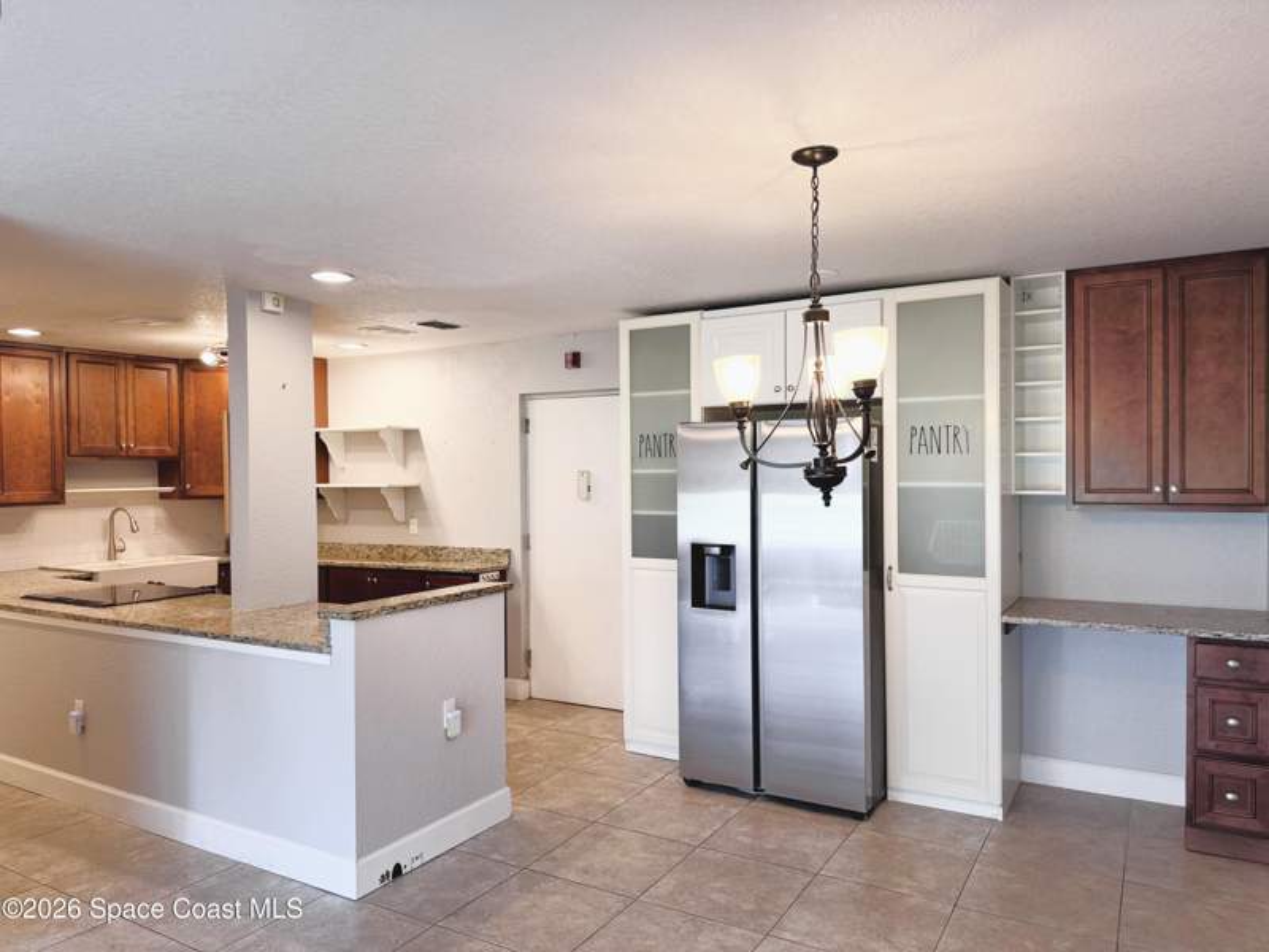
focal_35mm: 24
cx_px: 634
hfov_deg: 71.6
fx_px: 880
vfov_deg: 56.8
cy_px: 476
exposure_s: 1/60
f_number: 1.78
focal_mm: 6.76
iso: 125
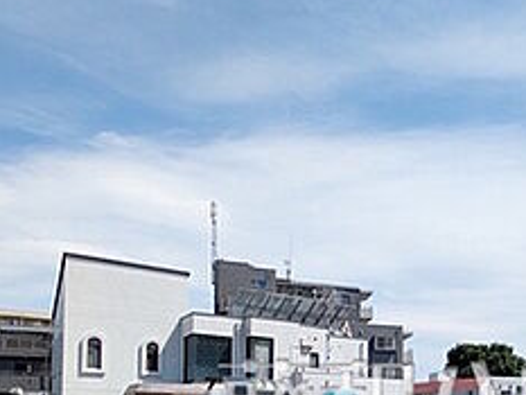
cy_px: 400
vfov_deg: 35.7
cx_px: 458
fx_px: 547
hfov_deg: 47.0
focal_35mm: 36
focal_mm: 1.83
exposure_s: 1/2833
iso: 49
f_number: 2.2
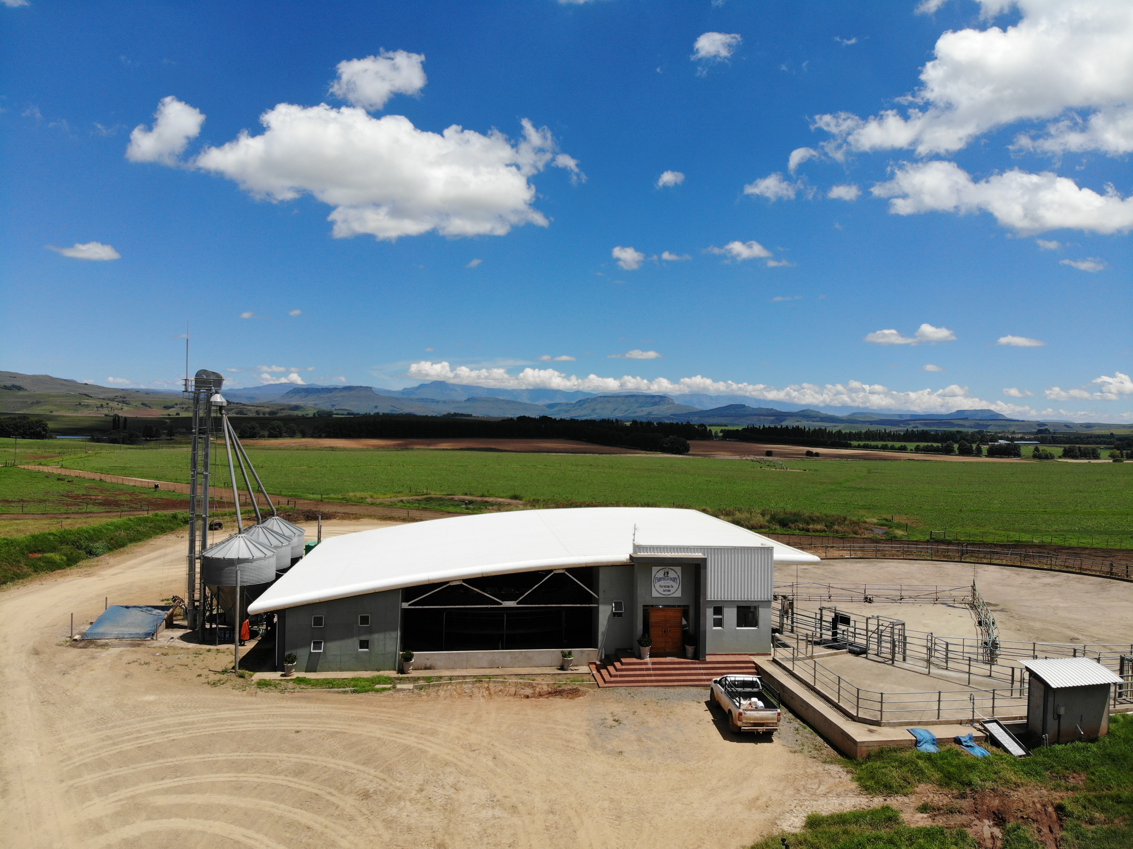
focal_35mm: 24
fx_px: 785
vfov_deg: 56.8
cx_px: 566
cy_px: 424
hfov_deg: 71.6
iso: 101
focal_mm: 4.5
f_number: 2.8
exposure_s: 1/1676
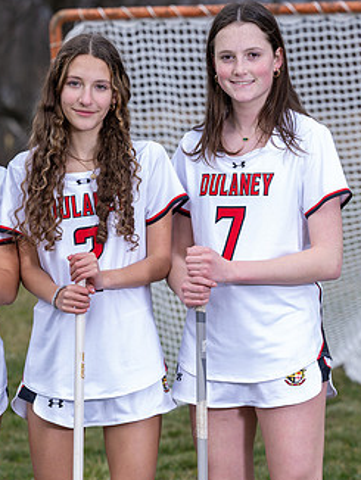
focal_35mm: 202
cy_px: 236
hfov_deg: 7.4
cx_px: 89
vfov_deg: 9.8
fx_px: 2805
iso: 64
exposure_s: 1/250
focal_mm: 99
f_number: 4
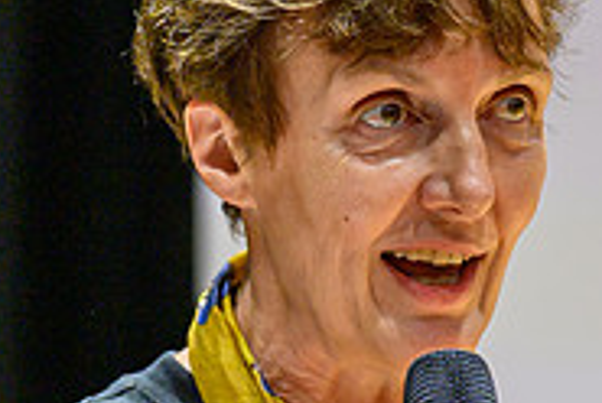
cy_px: 307
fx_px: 11825
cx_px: 319
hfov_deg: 2.9
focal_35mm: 706
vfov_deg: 2.0
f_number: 2.8
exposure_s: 1/250
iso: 800
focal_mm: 150
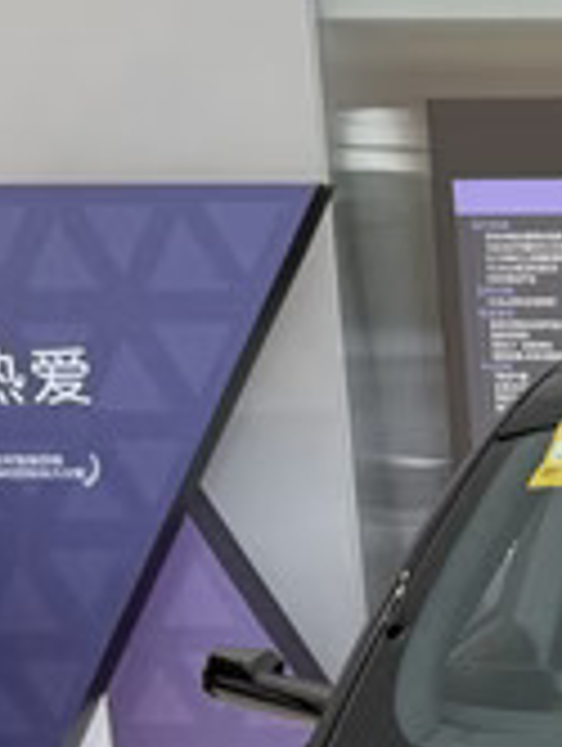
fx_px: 2397
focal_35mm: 111
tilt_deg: -17.5
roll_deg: -0.4
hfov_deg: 12.3
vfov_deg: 16.0
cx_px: 985
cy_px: 1179
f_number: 1.78
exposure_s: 1/137
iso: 64
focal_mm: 6.76
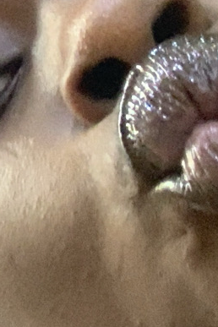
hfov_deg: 7.4
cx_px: -322
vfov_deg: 11.9
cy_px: 37
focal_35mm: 172
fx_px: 1562
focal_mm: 2.87
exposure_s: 1/35
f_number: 2.2
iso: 320
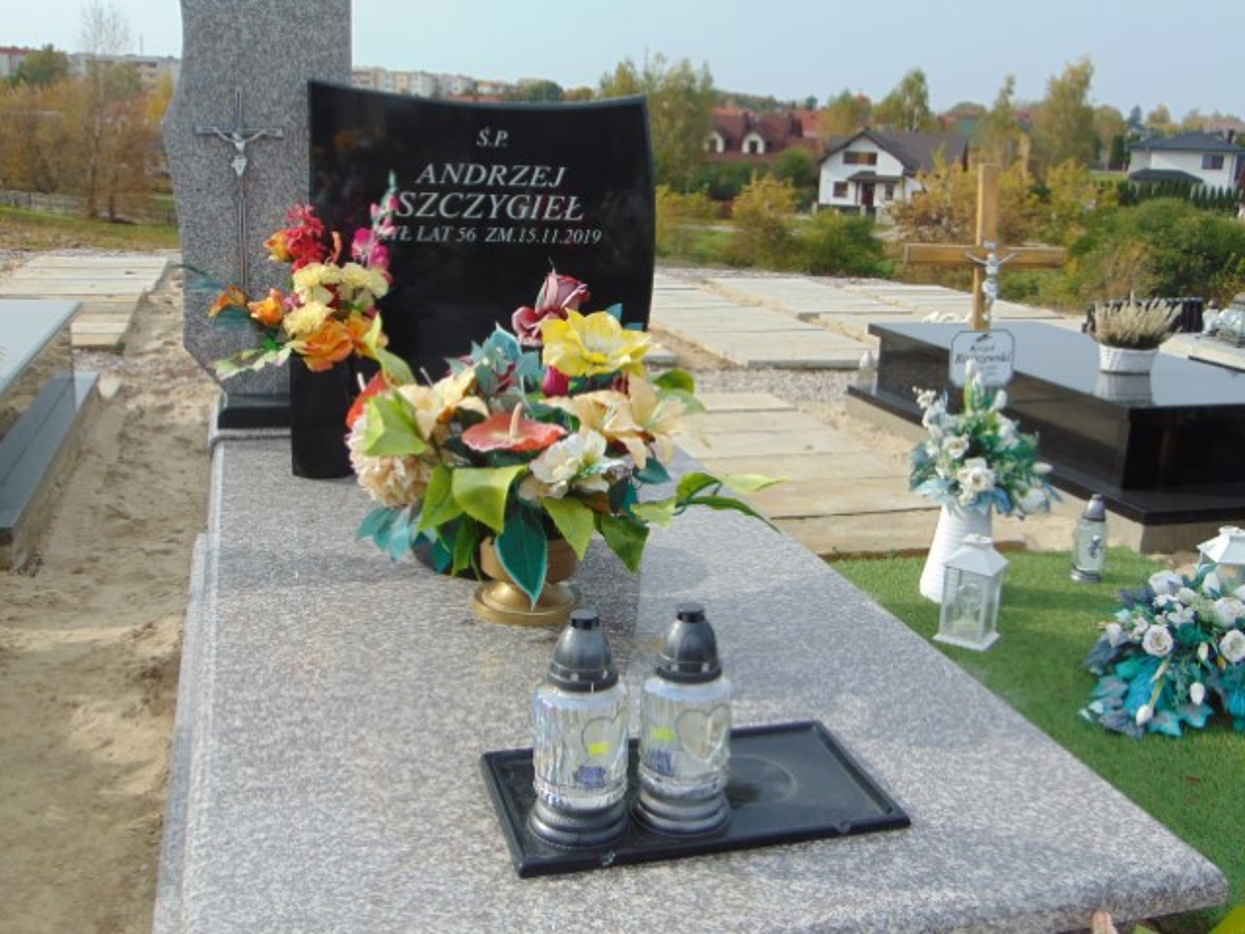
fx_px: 1259
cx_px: 622
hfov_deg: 52.6
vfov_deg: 40.7
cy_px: 467
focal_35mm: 35
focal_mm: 6.3
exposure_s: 1/1000
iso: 80
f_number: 3.2
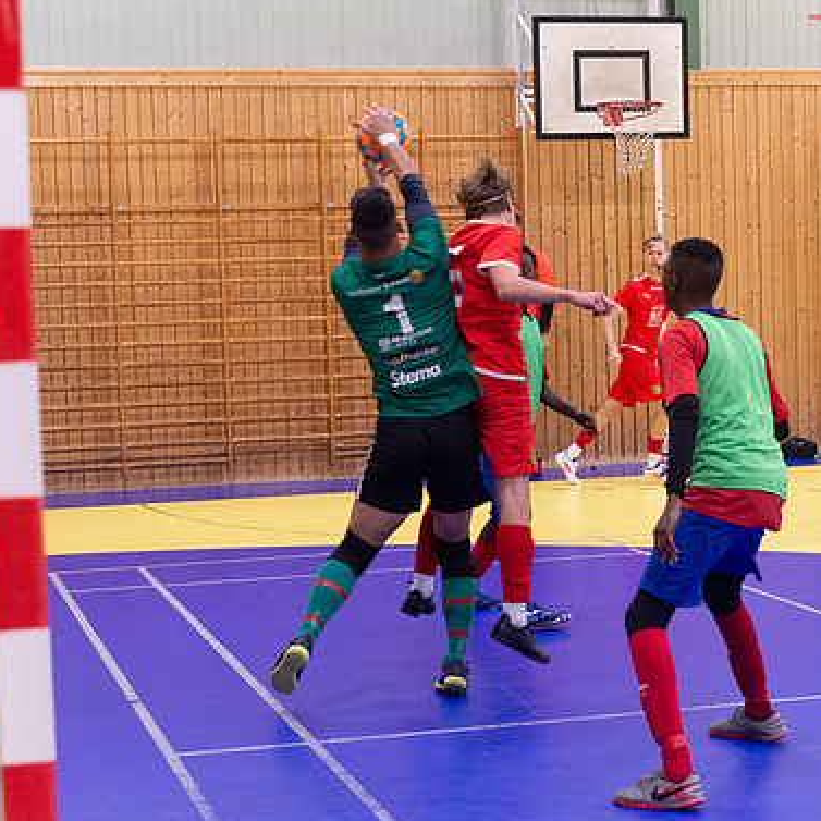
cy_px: 414
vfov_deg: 21.9
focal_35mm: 79
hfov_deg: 21.8
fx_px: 2120
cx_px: 540
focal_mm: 56
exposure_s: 1/500
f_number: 3.2
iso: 8000
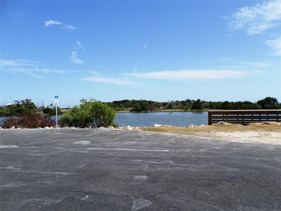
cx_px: 140
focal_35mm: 25
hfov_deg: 69.4
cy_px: 106
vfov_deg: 54.9
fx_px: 203
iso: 80
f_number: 2.5
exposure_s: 1/2000
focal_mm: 4.5
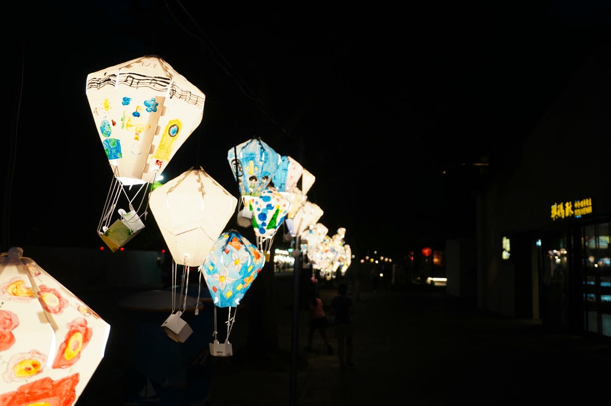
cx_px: 306
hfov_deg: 55.1
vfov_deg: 38.3
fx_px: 585
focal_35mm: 34
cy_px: 203
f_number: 4.5
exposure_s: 1/40
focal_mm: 23
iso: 320
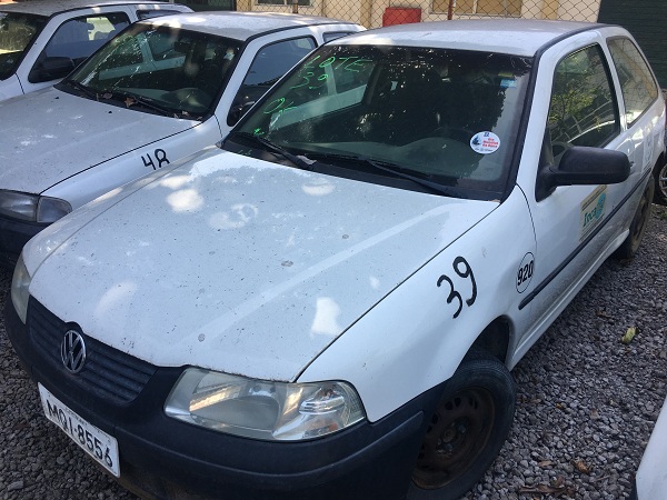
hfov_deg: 61.7
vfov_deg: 48.2
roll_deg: -0.9
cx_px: 334
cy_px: 250
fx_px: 559
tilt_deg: -22.3
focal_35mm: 29
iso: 25
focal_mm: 4.15
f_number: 2.2
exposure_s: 1/295
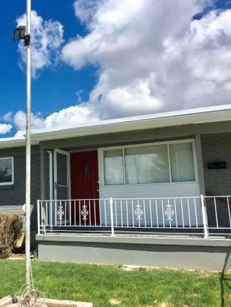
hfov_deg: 35.8
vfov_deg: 47.9
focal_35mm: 39
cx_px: 52
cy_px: 154
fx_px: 347
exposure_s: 1/2849
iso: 25
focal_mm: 4.15
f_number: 2.2
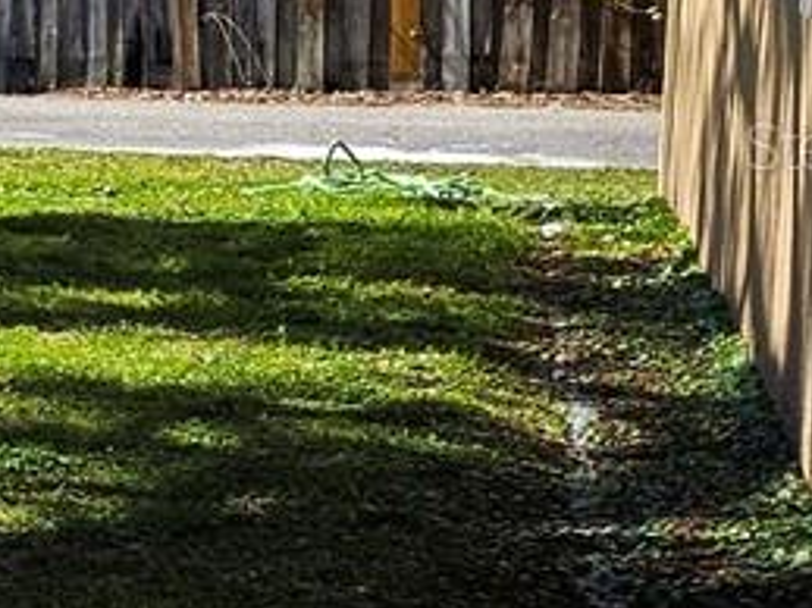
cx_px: -1467
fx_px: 3329
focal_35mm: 142
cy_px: 144
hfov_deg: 10.6
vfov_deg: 10.4
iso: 32
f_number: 1.8
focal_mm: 5.4
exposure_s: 1/1654
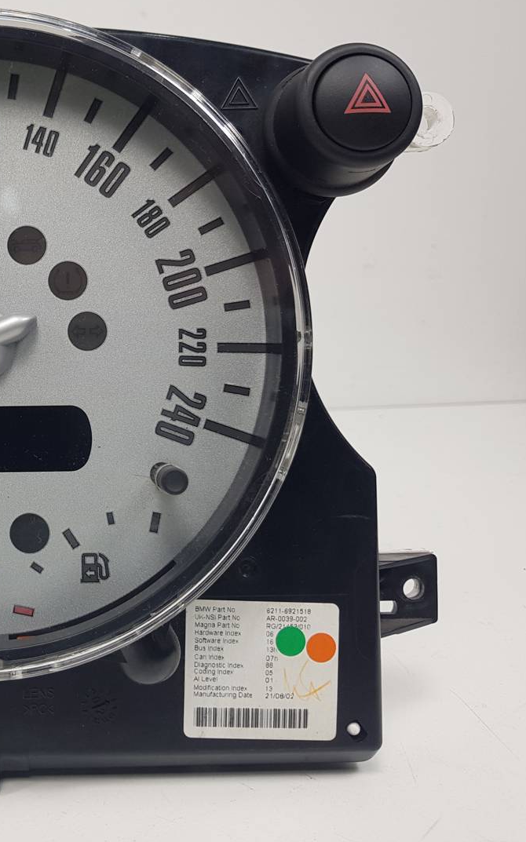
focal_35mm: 37
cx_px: 4
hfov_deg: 31.8
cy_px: 419
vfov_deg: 52.8
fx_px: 849
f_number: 1.7
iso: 40
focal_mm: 4.2
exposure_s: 1/218
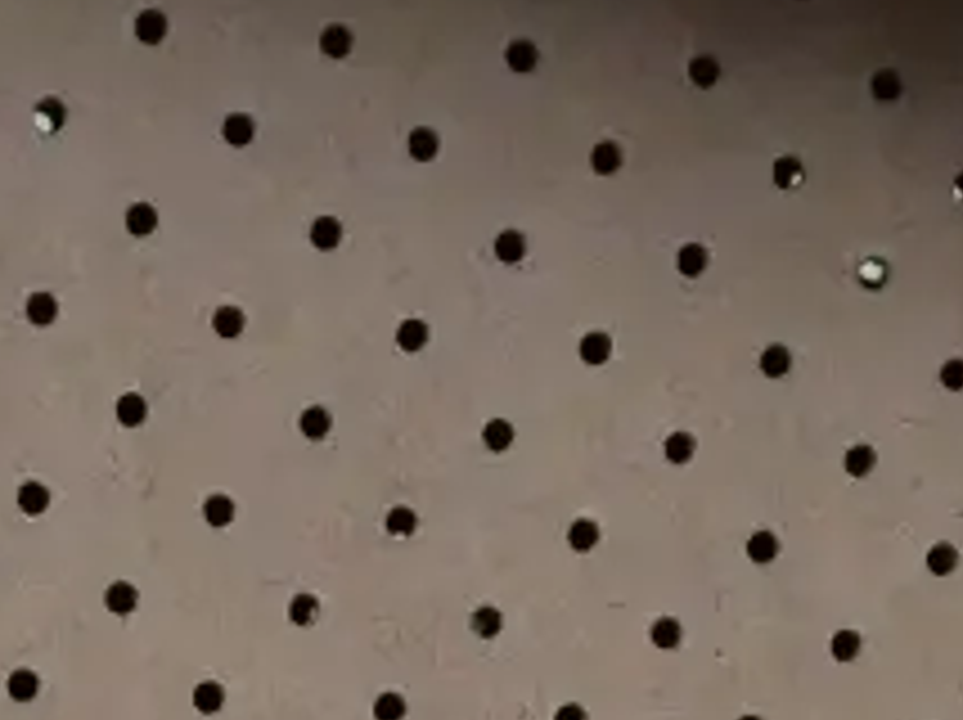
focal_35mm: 163
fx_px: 4529
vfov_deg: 8.6
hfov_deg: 12.1
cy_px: 1442
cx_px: 302
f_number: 5
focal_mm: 17
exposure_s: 1/250
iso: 6400
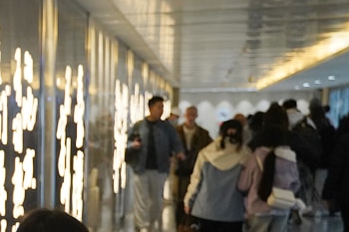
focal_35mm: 96
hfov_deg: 18.0
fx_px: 930
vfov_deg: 13.8
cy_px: 289
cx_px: -231
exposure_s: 1/160
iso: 2000
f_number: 2.8
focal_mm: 28
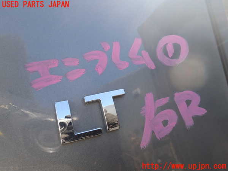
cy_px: 86
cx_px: 114
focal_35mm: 30
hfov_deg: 60.0
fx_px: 198
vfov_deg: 46.8
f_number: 3.2
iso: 100
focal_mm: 5.4
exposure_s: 1/200
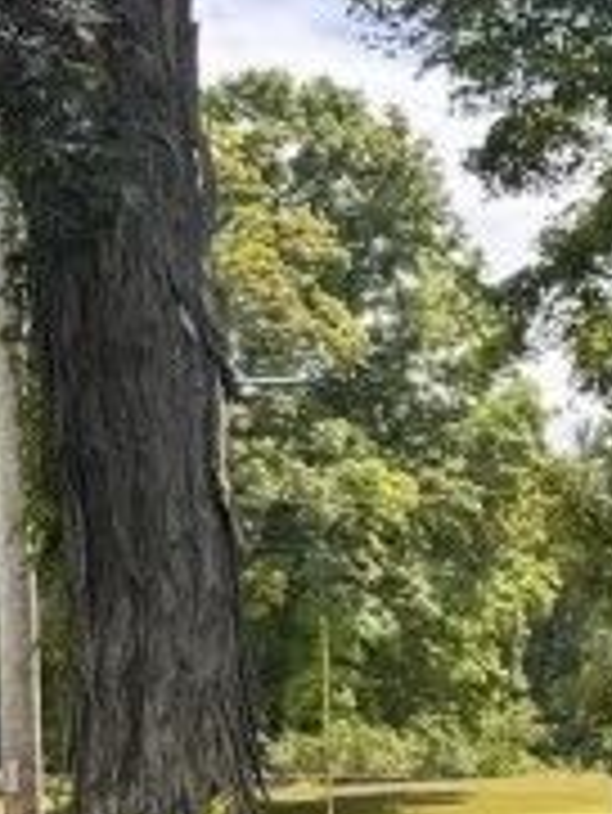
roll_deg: +2.1
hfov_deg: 9.8
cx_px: 1390
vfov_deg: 14.2
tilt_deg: -2.3
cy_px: 850
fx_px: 3202
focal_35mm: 136
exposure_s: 1/765
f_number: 1.78
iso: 80
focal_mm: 6.76
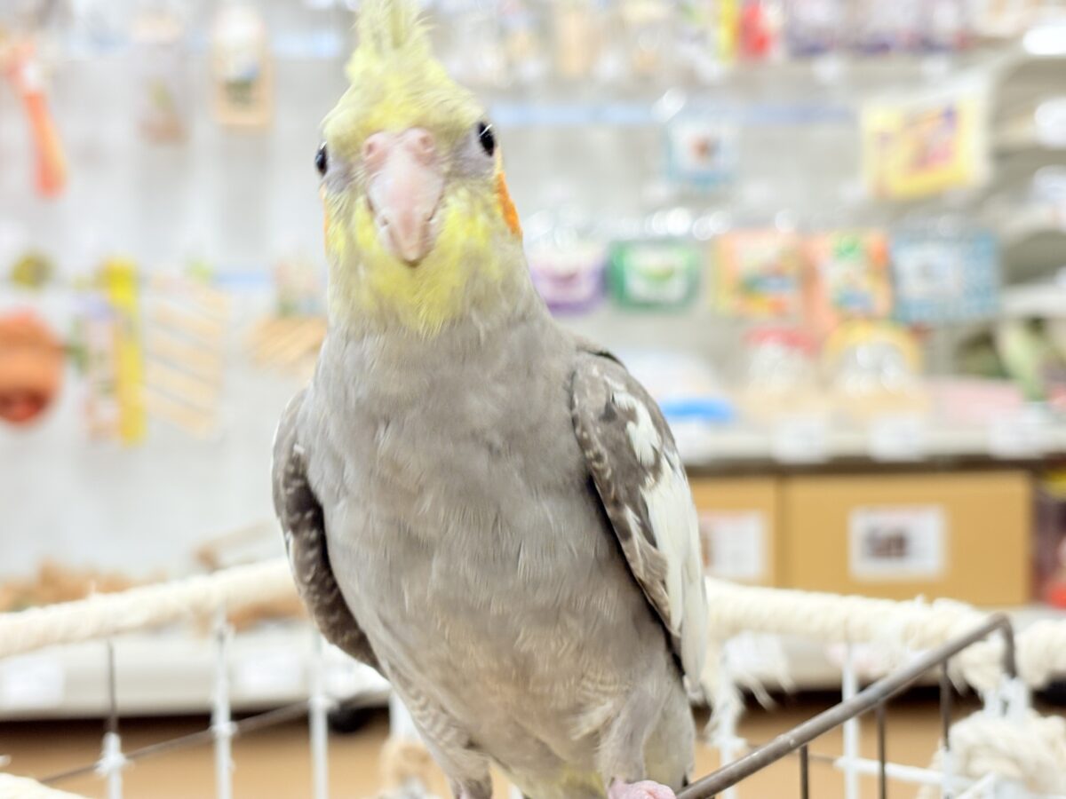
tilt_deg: -3.5
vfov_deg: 28.0
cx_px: 533
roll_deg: +1.8
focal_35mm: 52
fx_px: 1601
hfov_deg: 36.8
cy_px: 400
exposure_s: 1/50
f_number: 1.6
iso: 64
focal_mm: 5.96
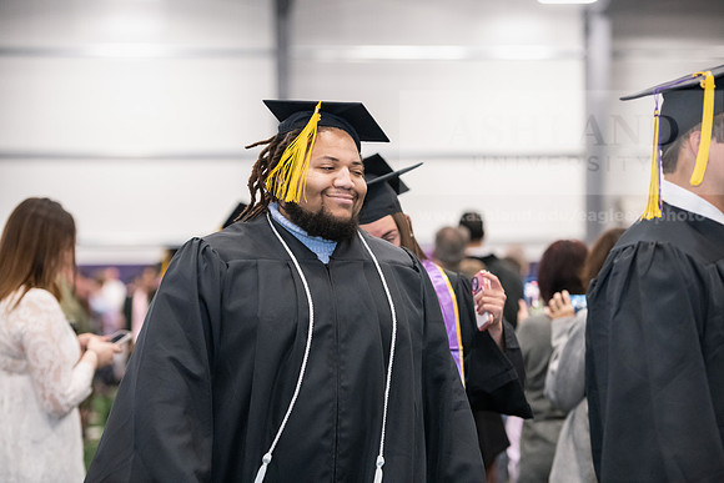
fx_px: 2253
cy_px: 242
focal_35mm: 112
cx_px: 362
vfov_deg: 12.2
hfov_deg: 18.3
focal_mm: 112
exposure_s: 1/200
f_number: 3.2
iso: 3200
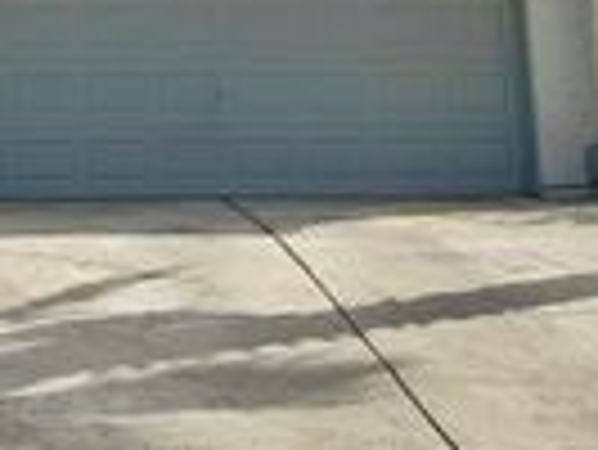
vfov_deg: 15.4
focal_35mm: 90
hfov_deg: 21.1
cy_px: -196
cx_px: 9
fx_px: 1556
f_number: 1.78
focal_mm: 6.76
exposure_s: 1/9091
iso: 80
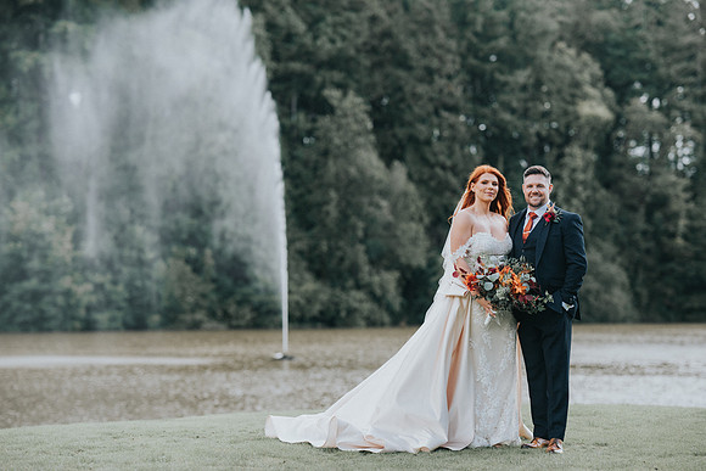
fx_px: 1667
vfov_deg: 16.1
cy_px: 236
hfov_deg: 23.9
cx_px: 353
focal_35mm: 85
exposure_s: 1/5000
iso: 640
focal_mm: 85
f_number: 2
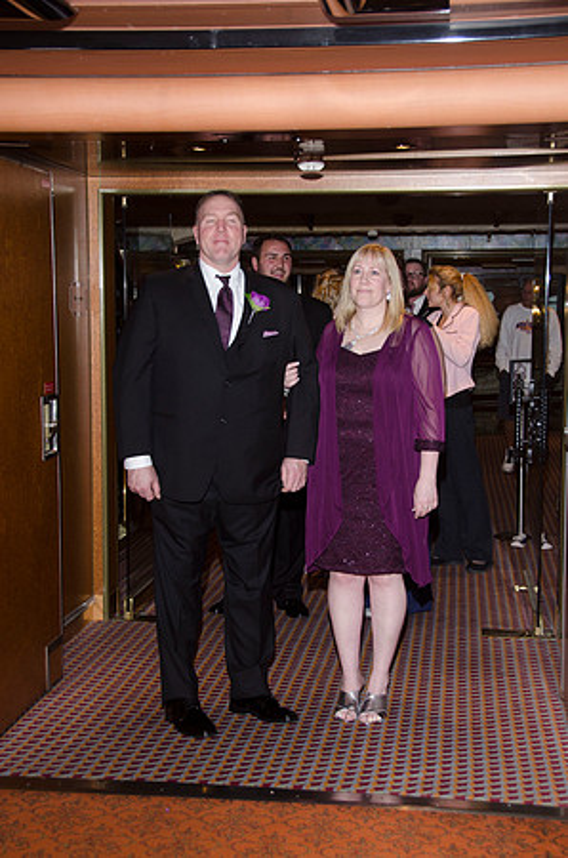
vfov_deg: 37.9
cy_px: 429
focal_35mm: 52
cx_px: 284
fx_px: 1248
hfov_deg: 25.6
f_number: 5.6
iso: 400
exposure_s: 1/60
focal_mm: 35
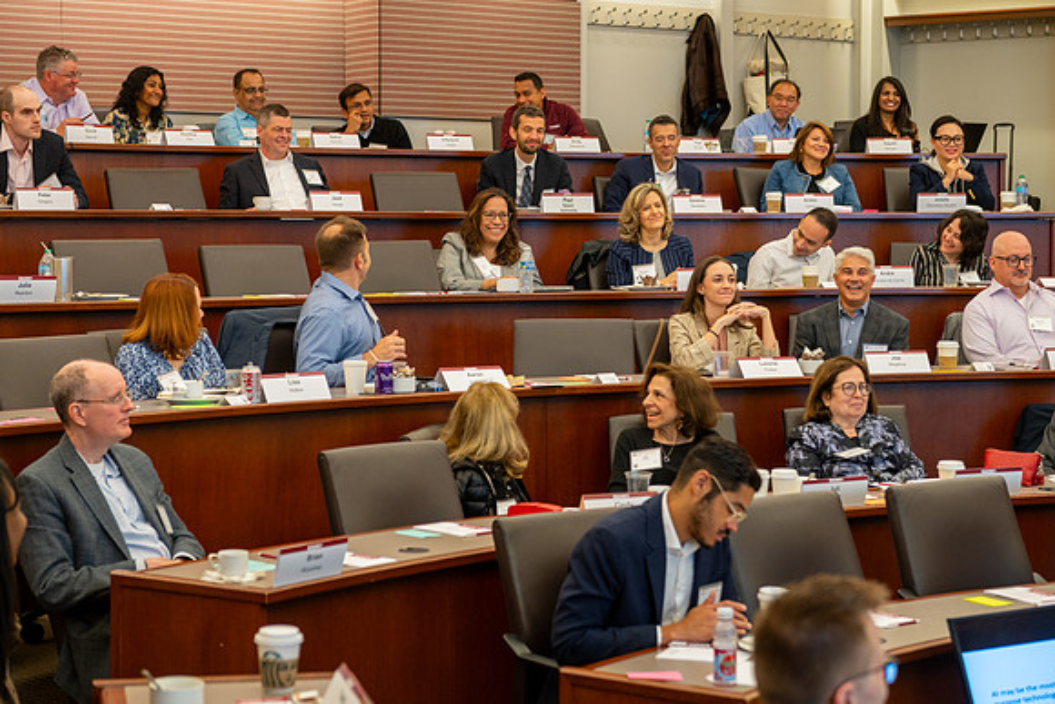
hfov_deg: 28.8
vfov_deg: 19.4
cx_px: 528
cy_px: 352
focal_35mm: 70
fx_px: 2056
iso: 1250
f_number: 4
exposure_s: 1/80
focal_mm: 70
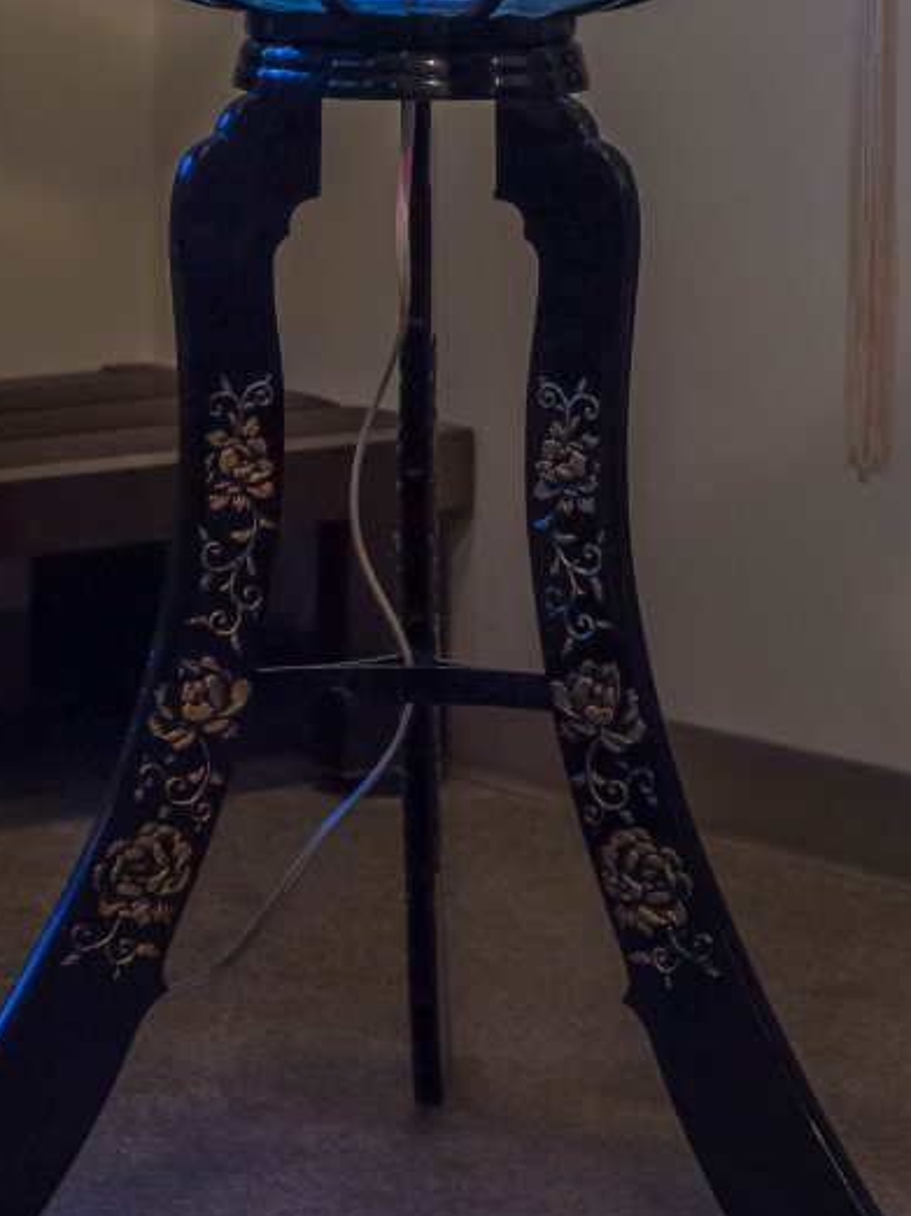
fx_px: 6462
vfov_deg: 10.7
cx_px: 338
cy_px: 193
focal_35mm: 184
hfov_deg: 8.1
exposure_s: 1/13
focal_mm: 48
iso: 400
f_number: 5.6
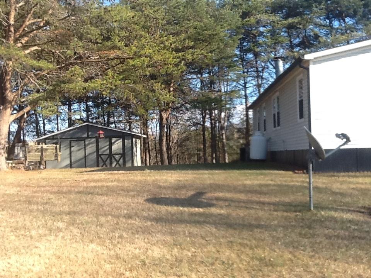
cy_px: 139
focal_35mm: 44
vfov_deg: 32.9
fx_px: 472
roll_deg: +2.9
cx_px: 186
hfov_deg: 42.9
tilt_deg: +1.0
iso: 40
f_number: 2.4
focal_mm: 2.03
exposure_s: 1/399
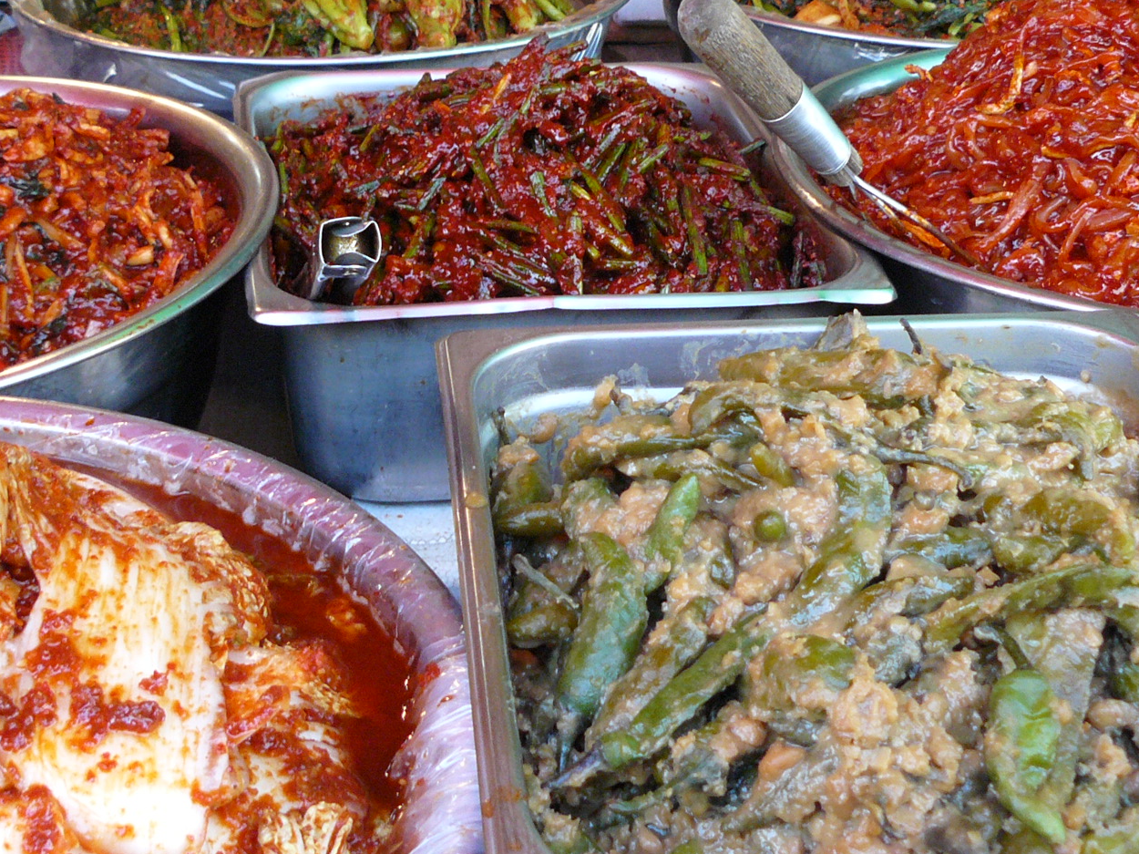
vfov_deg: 24.7
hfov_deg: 32.7
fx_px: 1941
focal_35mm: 59
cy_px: 313
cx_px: 487
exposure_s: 1/60
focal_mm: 6
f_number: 2.8
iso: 200
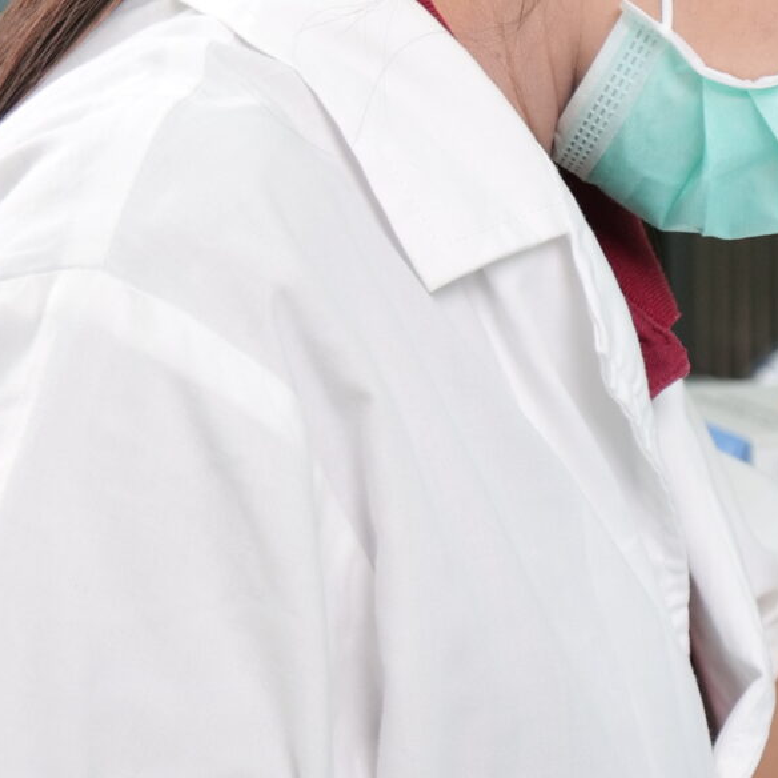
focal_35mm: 164
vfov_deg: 10.7
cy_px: 380
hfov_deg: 10.1
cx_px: 1389
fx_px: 4170
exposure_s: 1/60
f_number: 4.9
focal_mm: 44
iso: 1250
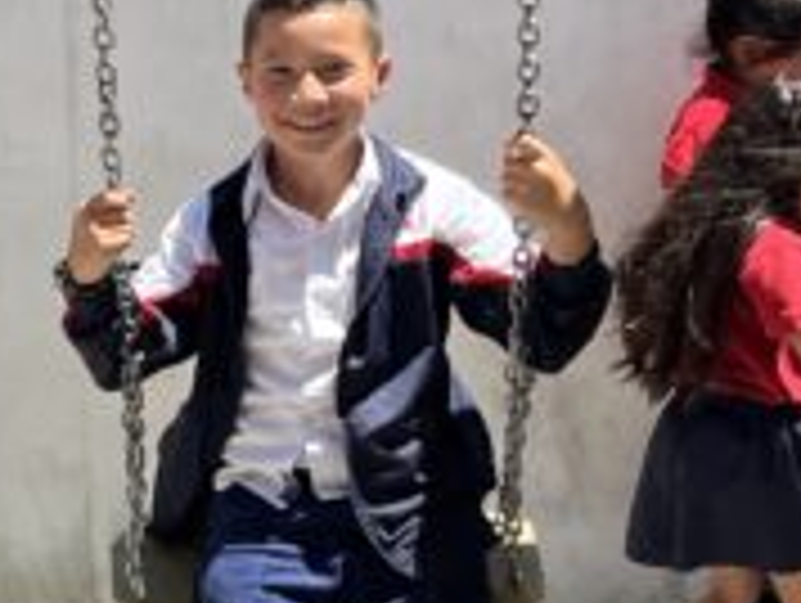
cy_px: 274
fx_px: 2595
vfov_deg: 13.3
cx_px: -279
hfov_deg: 16.5
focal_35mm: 112
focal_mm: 5.1
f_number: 1.6
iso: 50
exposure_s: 1/2024
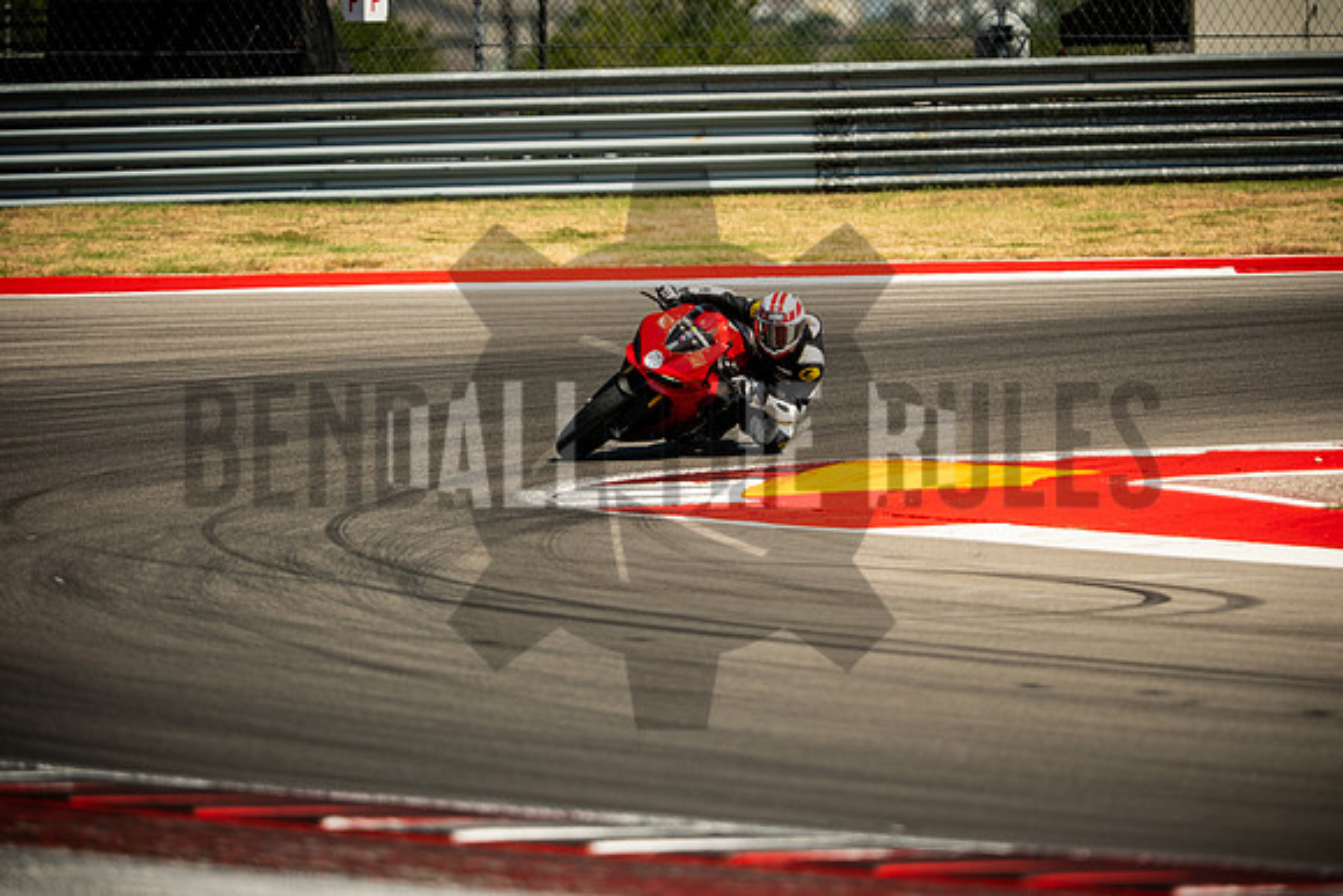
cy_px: 448
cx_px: 672
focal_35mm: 420
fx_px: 15671
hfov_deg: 4.9
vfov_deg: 3.3
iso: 200
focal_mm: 280
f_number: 2.8
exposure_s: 1/2000
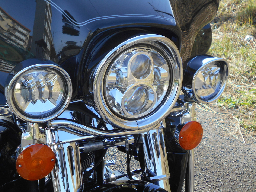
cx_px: 128
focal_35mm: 44
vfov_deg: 32.9
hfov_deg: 42.9
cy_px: 96
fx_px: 325
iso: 80
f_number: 4.2
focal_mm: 7.7
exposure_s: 1/250
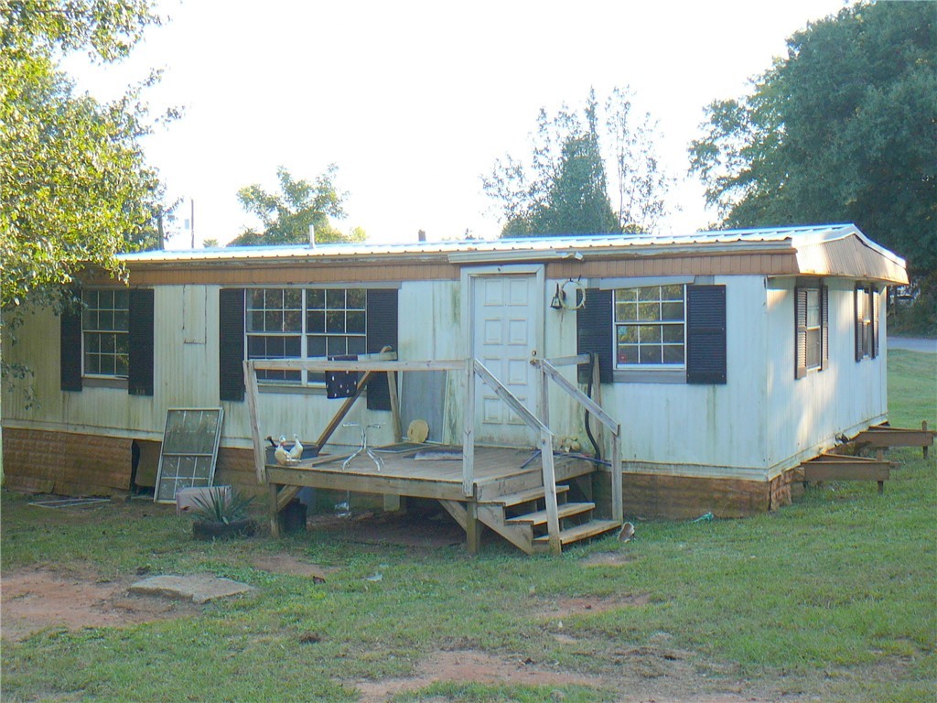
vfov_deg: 33.6
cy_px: 352
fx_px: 1164
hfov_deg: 43.9
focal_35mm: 43
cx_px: 468
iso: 80
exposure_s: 1/125
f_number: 3.2
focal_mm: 6.4
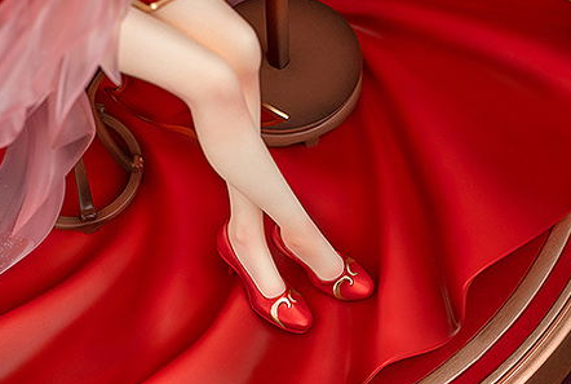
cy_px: 241
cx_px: 187
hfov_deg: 11.3
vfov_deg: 7.6
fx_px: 2878
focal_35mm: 181
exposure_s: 1/160
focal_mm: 100
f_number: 9
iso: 100
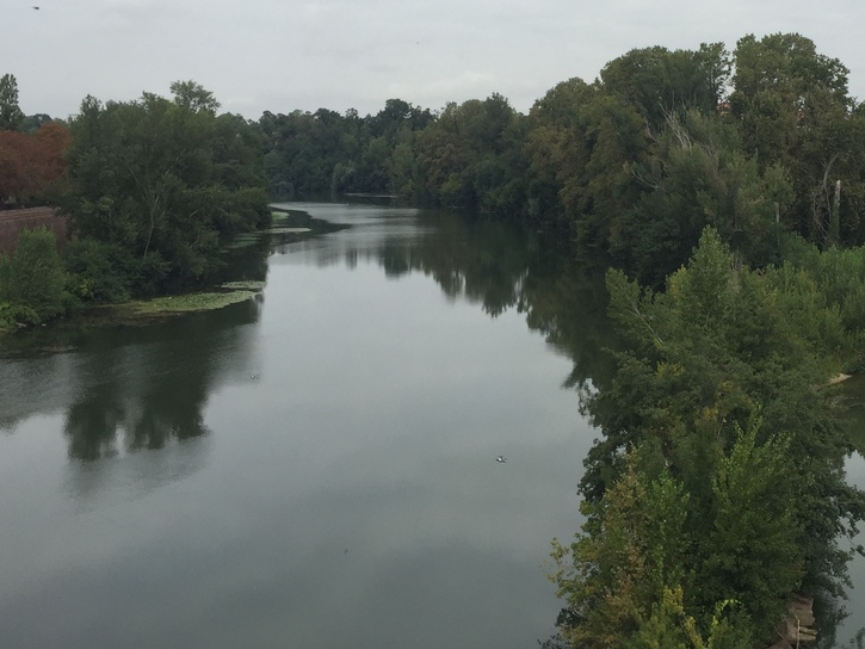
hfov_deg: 38.9
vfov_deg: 29.9
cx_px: 611
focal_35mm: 48
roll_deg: -0.4
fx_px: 1200
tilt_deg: -0.4
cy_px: 180
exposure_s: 1/1647
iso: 32
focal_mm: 4.15
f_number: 2.2
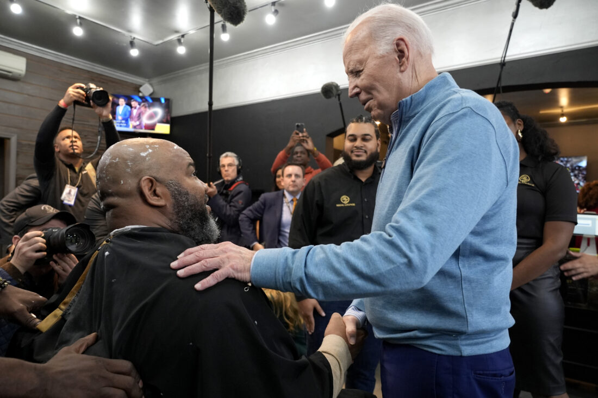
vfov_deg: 53.1
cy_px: 199
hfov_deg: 73.8
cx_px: 299
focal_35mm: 24
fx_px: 399
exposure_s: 1/160
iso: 2500
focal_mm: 24
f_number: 4.5
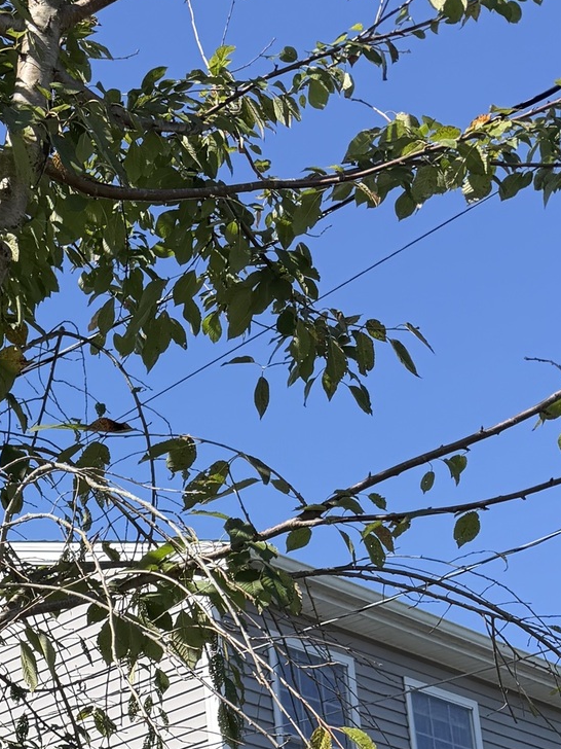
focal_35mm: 76
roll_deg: +1.0
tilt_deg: +15.3
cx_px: -256
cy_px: 859
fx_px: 1642
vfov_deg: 23.8
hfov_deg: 17.6
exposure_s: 1/2370
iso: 100
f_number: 1.78
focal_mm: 6.76
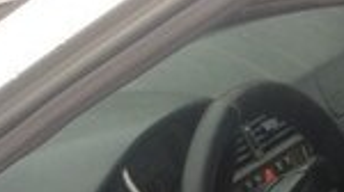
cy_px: 511
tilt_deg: -35.4
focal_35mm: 139
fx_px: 1267
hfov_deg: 15.5
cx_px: 158
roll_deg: -0.2
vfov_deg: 7.9
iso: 40
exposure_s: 1/100
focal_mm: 4.15
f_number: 2.2
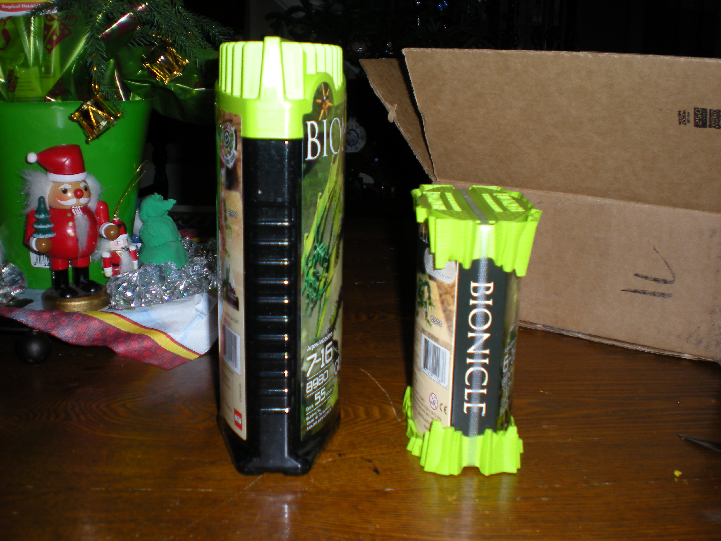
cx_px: 360
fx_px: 791
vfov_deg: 37.7
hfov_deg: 49.0
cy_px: 270
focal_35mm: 38
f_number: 3.1
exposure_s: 1/60
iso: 64
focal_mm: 6.3
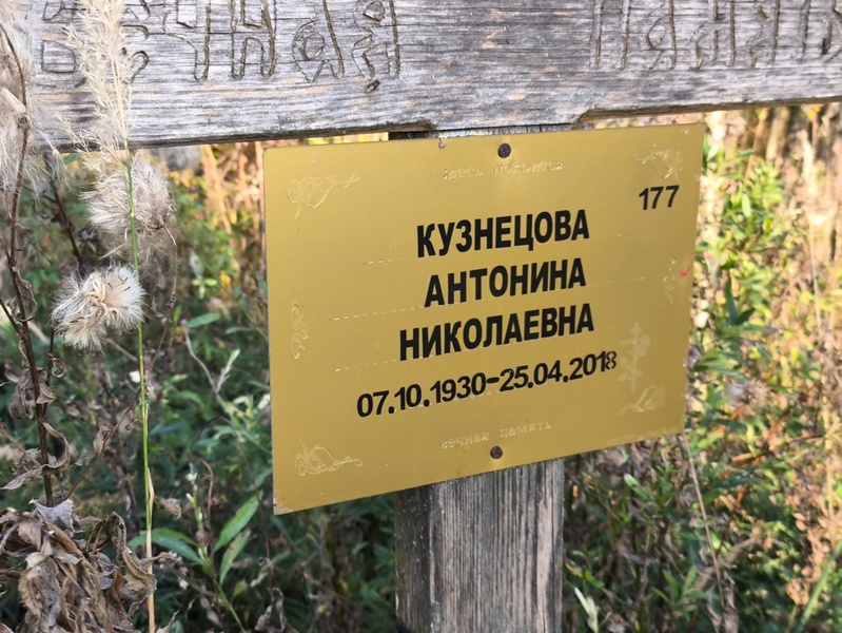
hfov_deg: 38.2
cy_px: 316
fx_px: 1217
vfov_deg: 29.1
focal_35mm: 50
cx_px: 421
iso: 80
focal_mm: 4.71
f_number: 1.7
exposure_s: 1/120
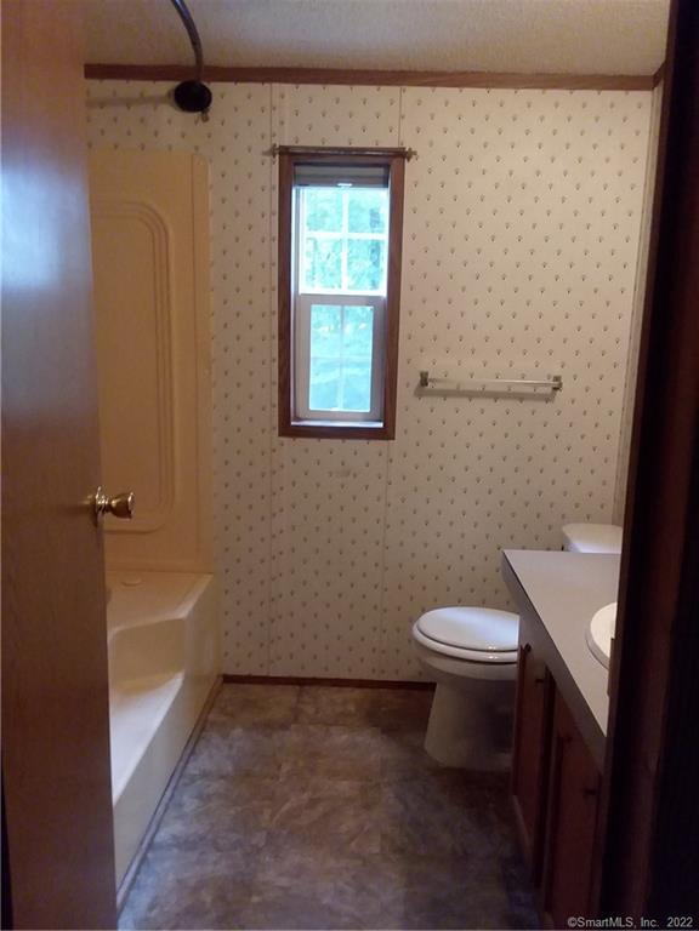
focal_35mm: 27
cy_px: 466
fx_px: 727
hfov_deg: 51.4
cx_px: 350
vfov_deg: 65.3
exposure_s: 1/15
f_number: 1.9
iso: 320
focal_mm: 2.91
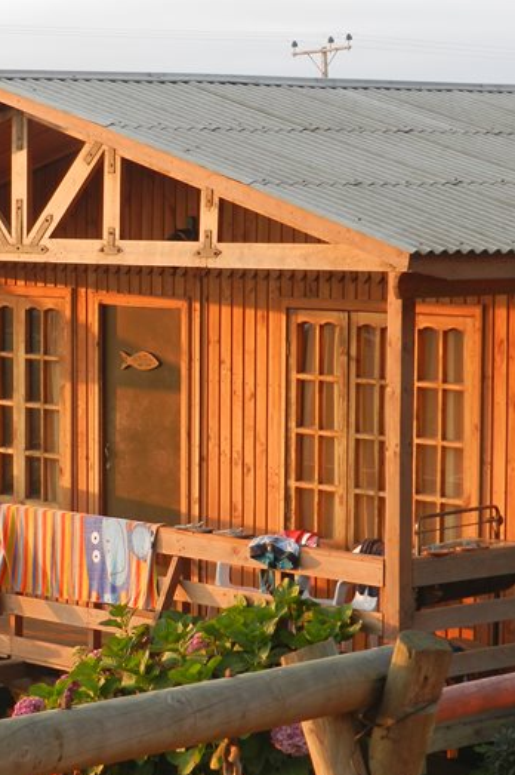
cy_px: 436
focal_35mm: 121
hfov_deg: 11.2
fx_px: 2600
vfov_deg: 16.9
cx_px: -27
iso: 160
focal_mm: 13.5
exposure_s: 1/50
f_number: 4.8
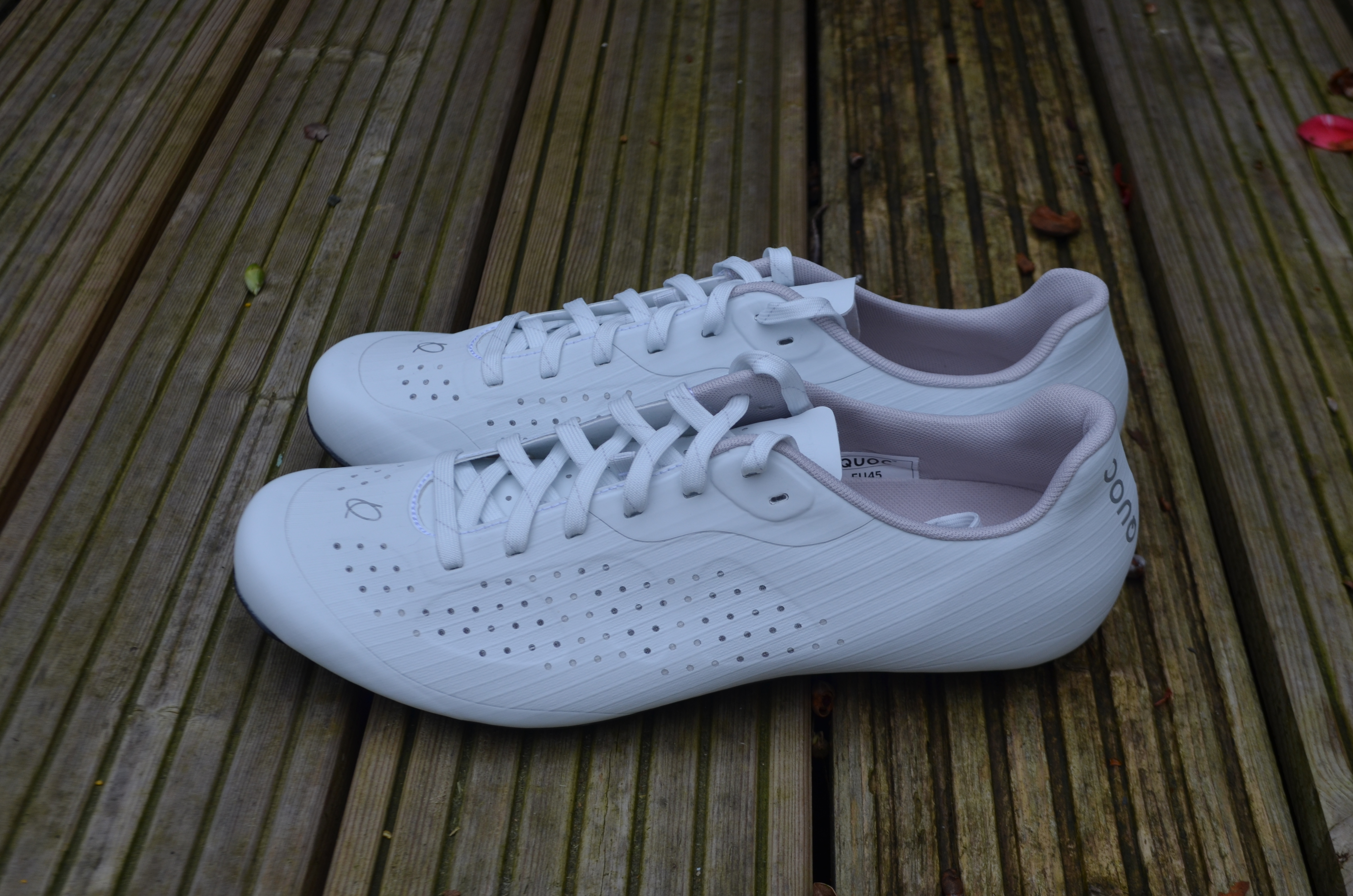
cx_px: 676
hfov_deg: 41.2
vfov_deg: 28.0
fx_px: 1800
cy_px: 448
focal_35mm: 48
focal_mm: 32
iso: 200
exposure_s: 1/160
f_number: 6.3
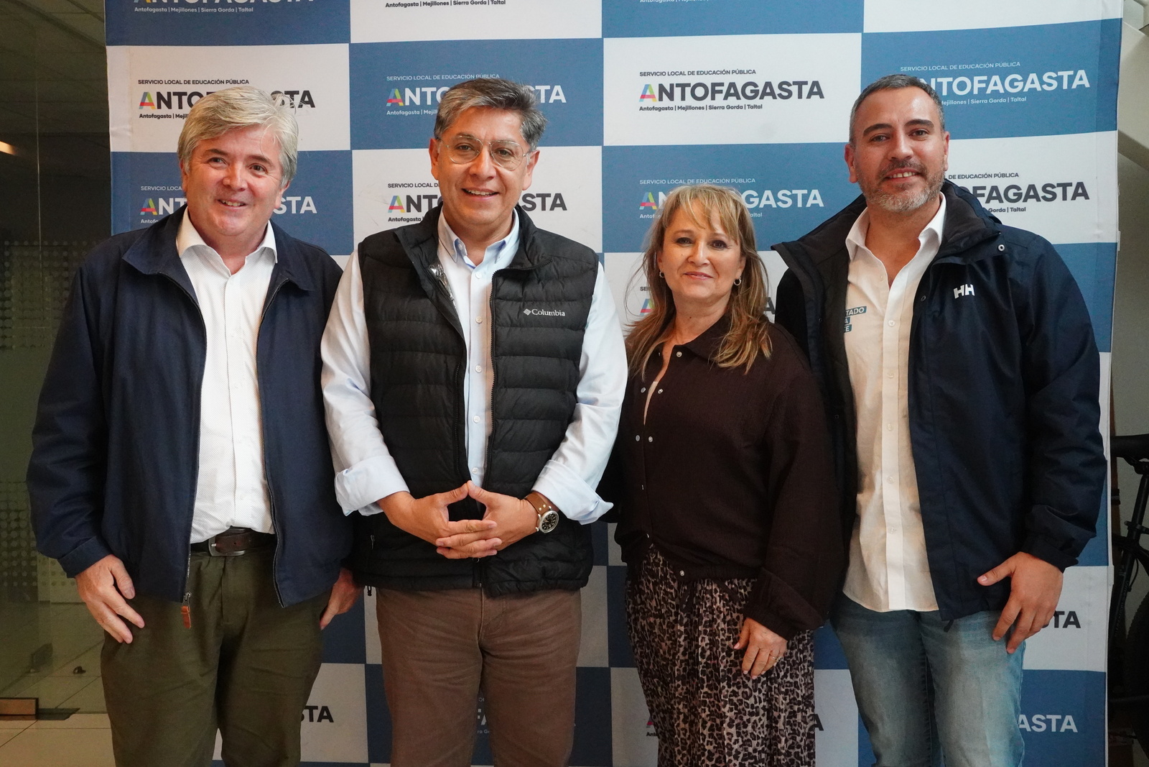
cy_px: 384
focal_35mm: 39
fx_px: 1245
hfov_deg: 49.5
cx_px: 574
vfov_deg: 34.2
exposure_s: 1/100
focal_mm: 26
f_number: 11
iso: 6400
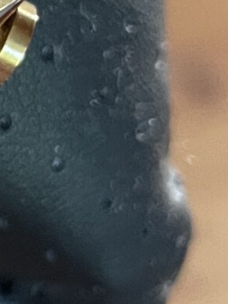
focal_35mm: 168
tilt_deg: -39.5
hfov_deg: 8.1
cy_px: -78
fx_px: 1475
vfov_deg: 11.5
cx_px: -329
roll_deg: +8.7
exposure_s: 1/60
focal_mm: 4.2
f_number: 1.6
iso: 320
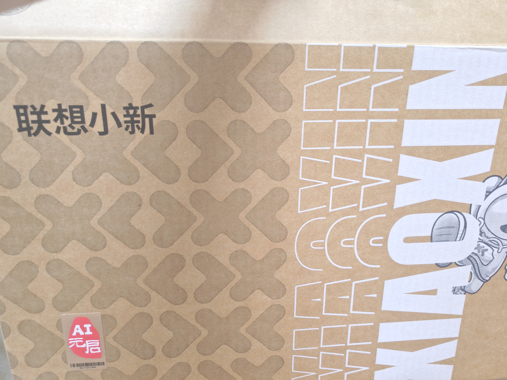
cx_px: 254
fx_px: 395
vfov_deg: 51.4
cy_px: 190
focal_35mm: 27
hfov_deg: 65.3
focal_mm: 5.52
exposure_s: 1/33
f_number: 1.95
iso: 1000
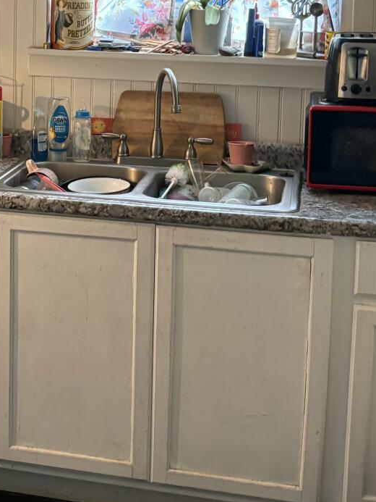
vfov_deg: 25.6
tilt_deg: -7.7
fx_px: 1086
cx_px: -33
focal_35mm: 75
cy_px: 109
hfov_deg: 18.9
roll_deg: -0.7
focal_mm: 5.96
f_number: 1.6
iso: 250
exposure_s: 1/60
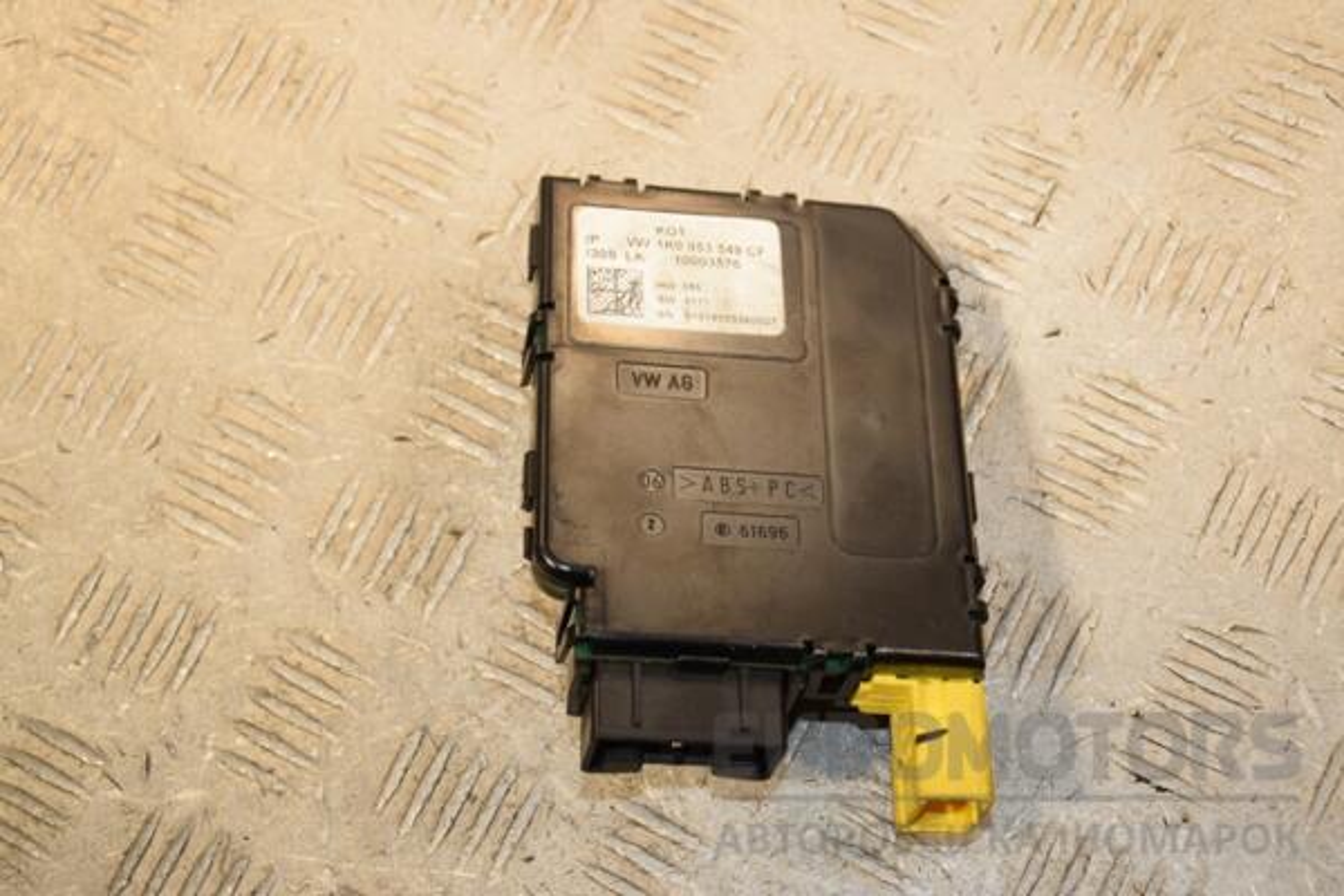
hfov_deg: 31.9
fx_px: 2352
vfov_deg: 21.6
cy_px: 448
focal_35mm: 63
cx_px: 672
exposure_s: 1/200
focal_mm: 42
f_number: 6.3
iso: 800
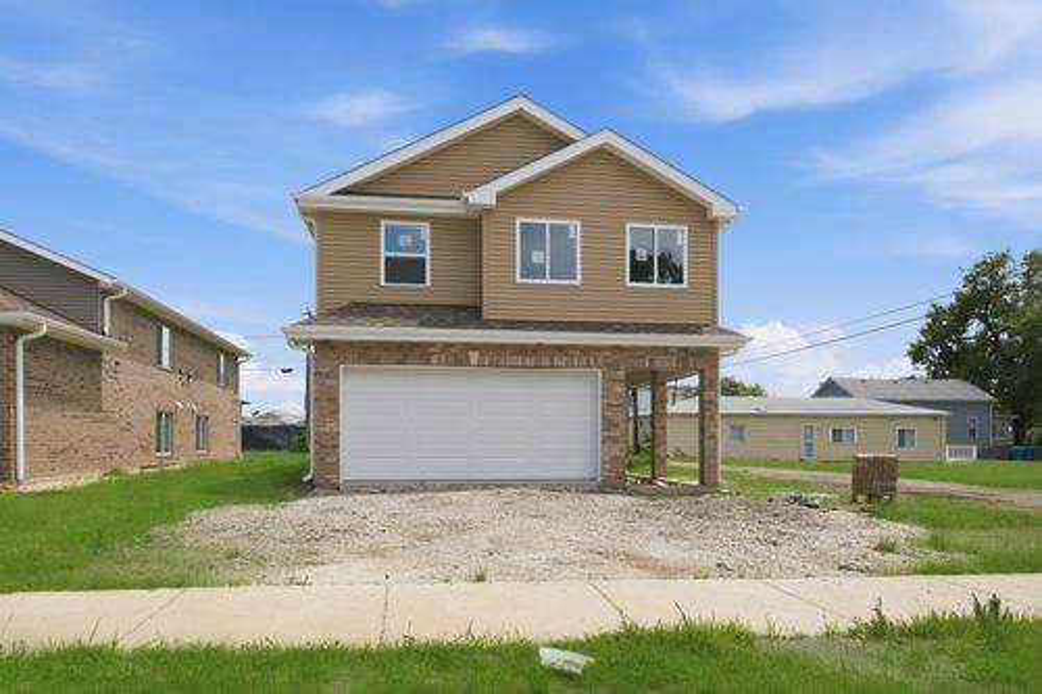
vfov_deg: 53.1
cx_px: 521
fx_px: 694
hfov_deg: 73.8
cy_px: 347
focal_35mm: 24
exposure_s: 1/800
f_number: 5
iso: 100
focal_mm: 24
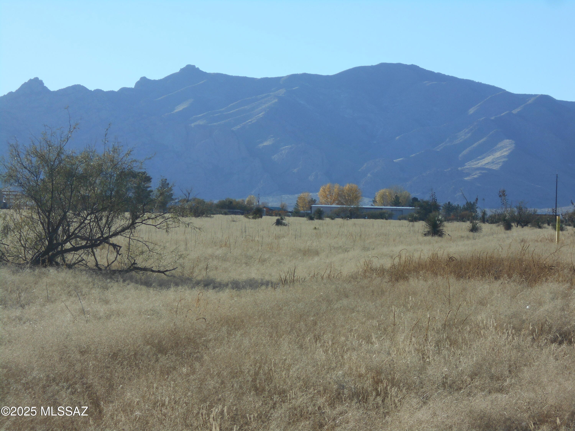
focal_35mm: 130
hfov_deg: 15.2
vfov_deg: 11.4
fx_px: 2159
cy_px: 216
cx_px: 288
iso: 80
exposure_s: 1/400
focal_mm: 23
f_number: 6.5
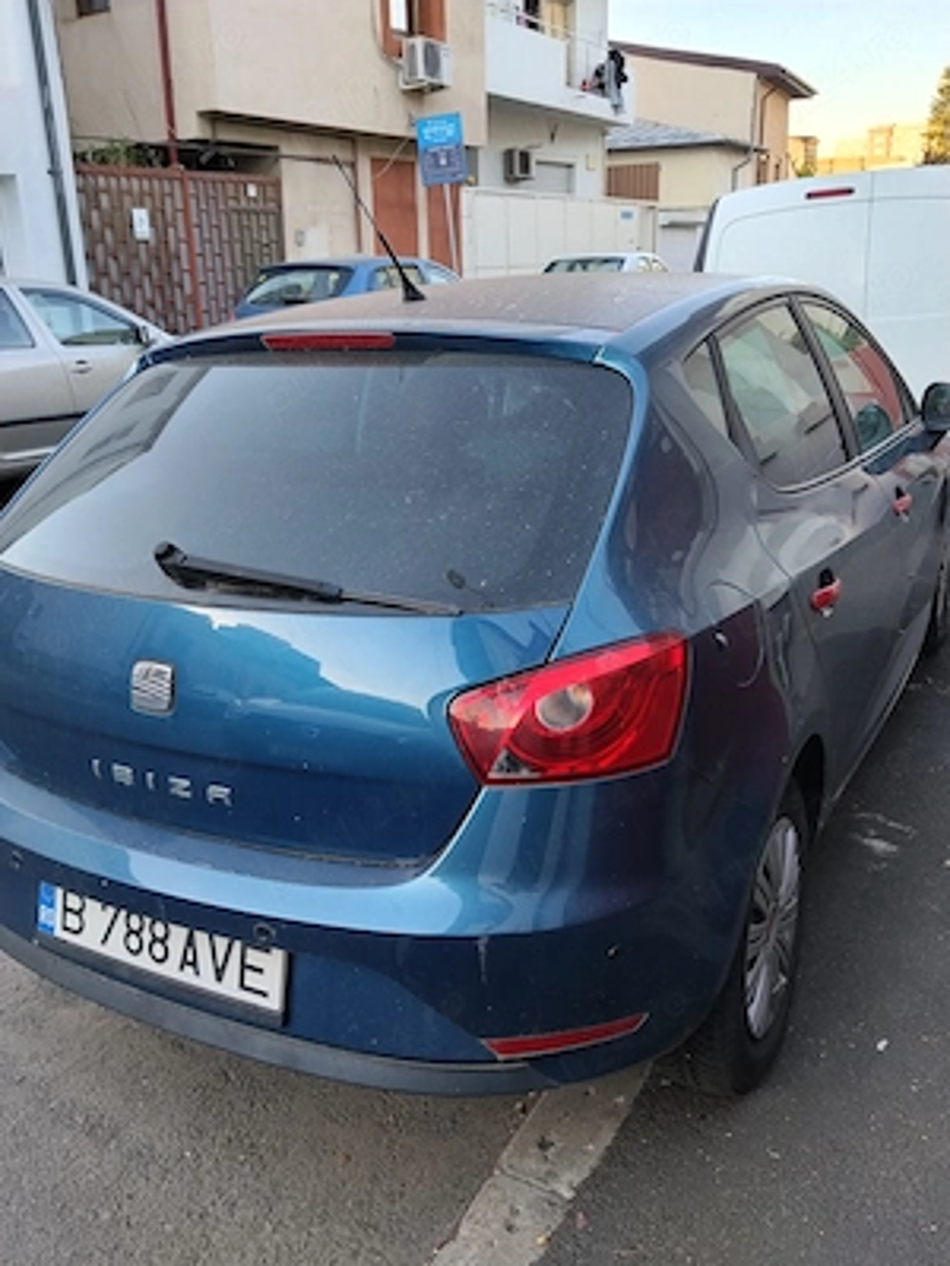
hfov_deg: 48.2
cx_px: 475
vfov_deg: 61.7
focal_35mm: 29
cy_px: 633
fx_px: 1061
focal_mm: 4.22
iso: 64
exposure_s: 1/100
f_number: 1.8
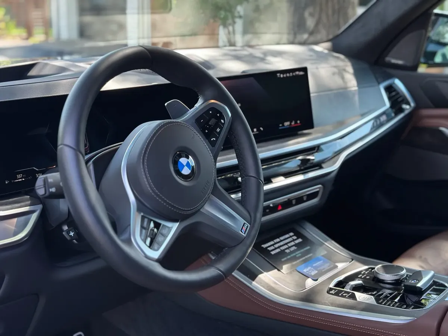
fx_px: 621
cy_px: 168
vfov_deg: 30.3
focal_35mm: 48
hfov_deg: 39.7
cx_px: 224
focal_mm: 6.86
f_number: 1.78
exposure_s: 1/319
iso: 80
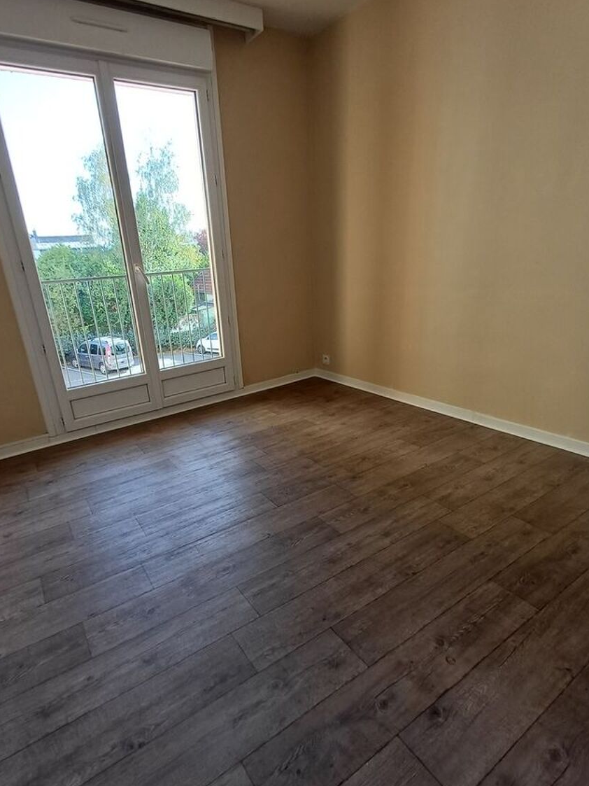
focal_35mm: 19
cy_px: 415
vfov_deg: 84.6
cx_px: 253
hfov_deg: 68.3
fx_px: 431
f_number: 2.2
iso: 80
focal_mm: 1.64
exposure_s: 1/100
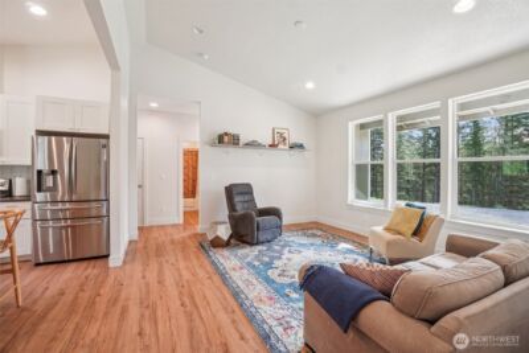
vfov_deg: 77.4
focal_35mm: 15
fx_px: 220
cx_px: 264
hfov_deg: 100.4
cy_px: 176
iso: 400
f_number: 8
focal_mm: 10
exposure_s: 1/25
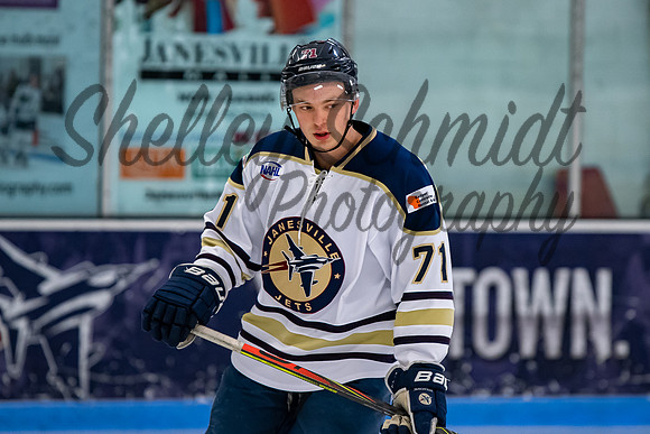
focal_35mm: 346
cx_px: 361
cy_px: 192
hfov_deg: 6.0
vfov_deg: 4.0
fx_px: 6246
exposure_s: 1/800
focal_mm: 200
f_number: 3.2
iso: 2000
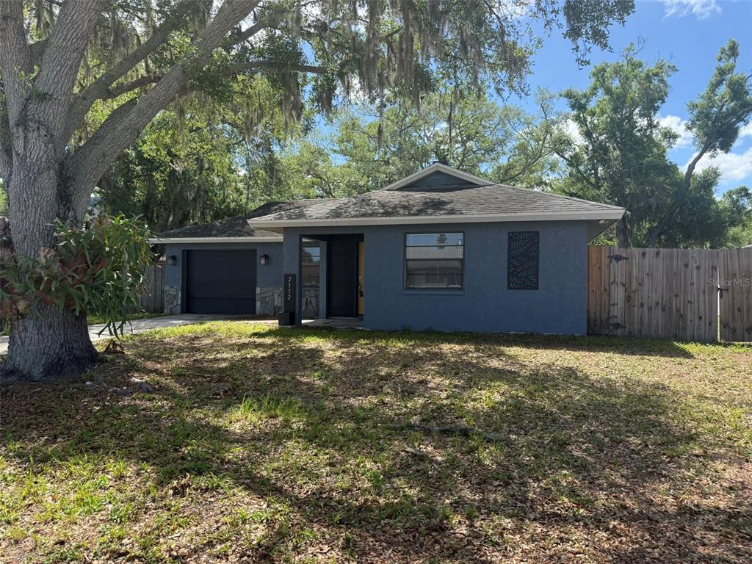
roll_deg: -0.2
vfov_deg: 56.8
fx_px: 521
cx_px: 376
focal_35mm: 24
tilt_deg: +0.7
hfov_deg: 71.6
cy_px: 282
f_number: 1.78
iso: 100
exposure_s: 1/2053
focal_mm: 6.76
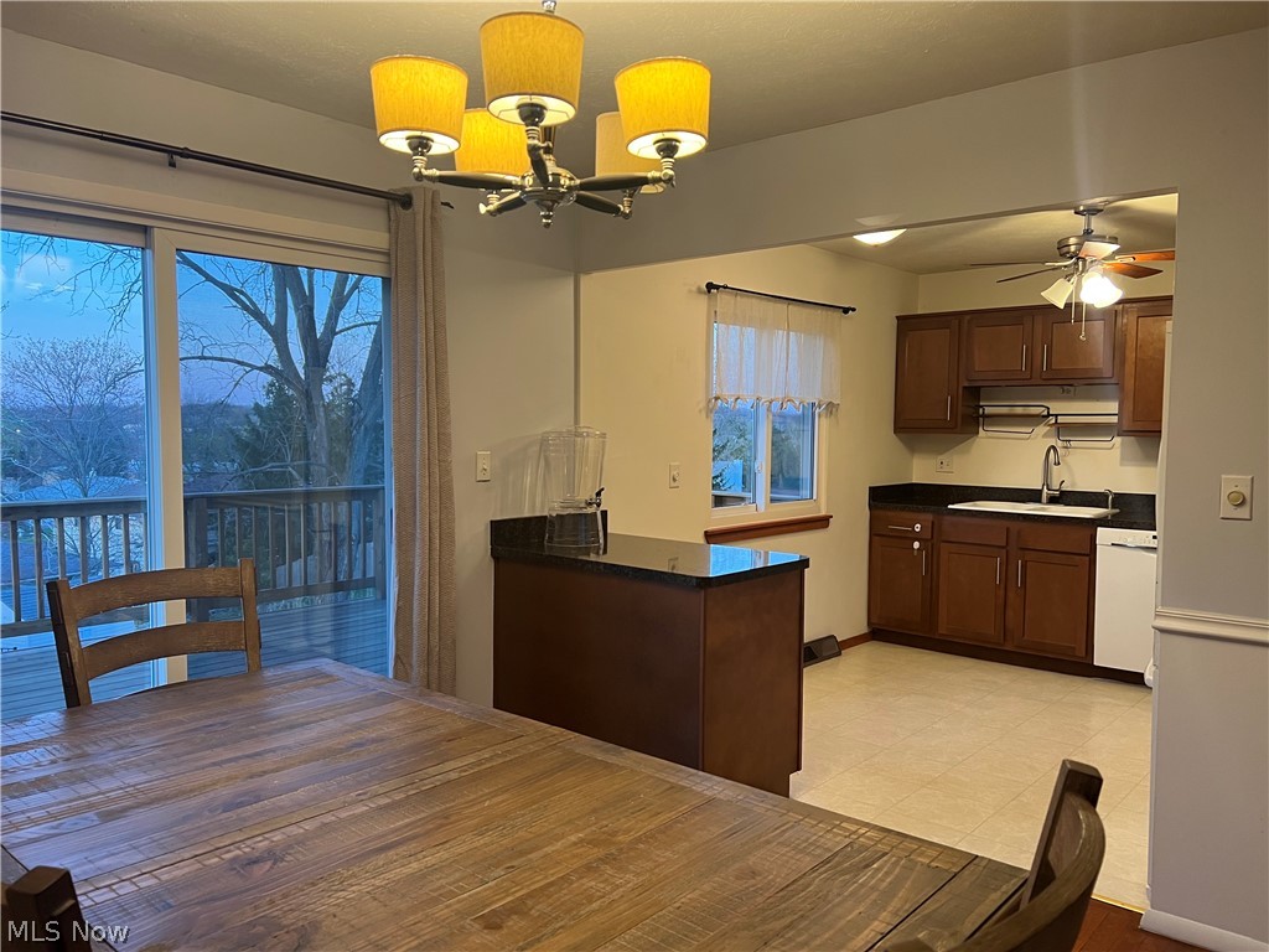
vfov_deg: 53.1
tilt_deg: -4.7
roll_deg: -0.6
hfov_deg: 67.3
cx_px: 634
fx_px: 953
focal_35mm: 26
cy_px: 476
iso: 125
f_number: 1.5
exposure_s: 1/60
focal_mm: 5.7
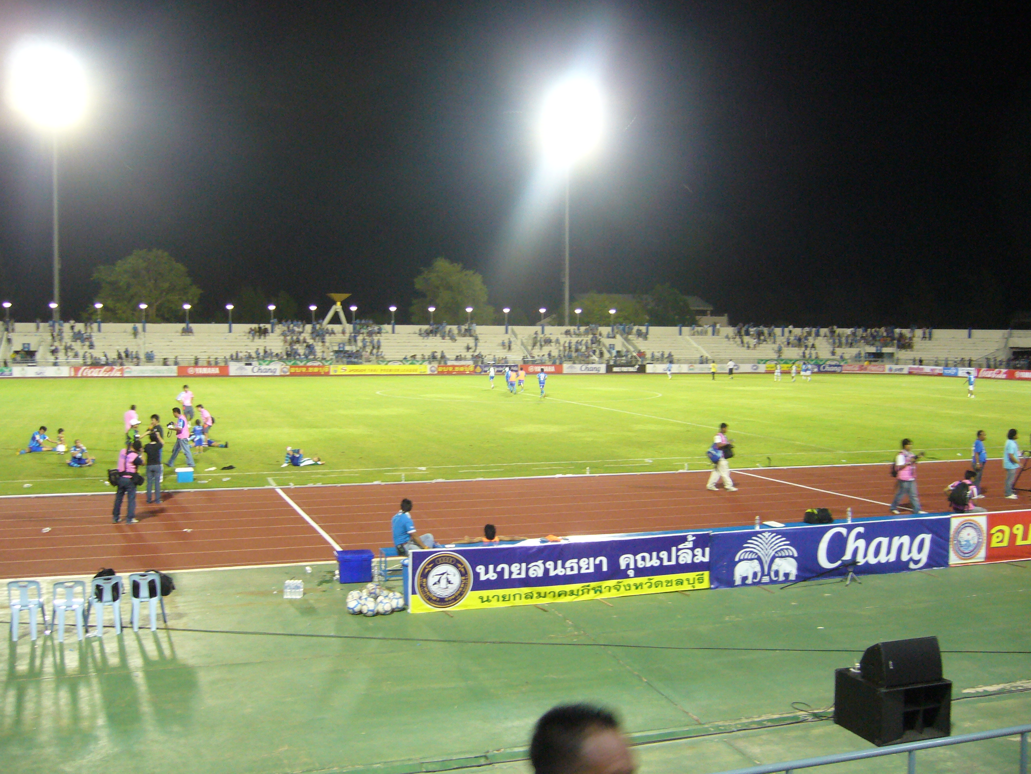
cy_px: 387
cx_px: 516
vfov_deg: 40.7
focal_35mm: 35
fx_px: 1042
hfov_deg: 52.6
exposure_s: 1/15
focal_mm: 5.8
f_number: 2.8
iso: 200
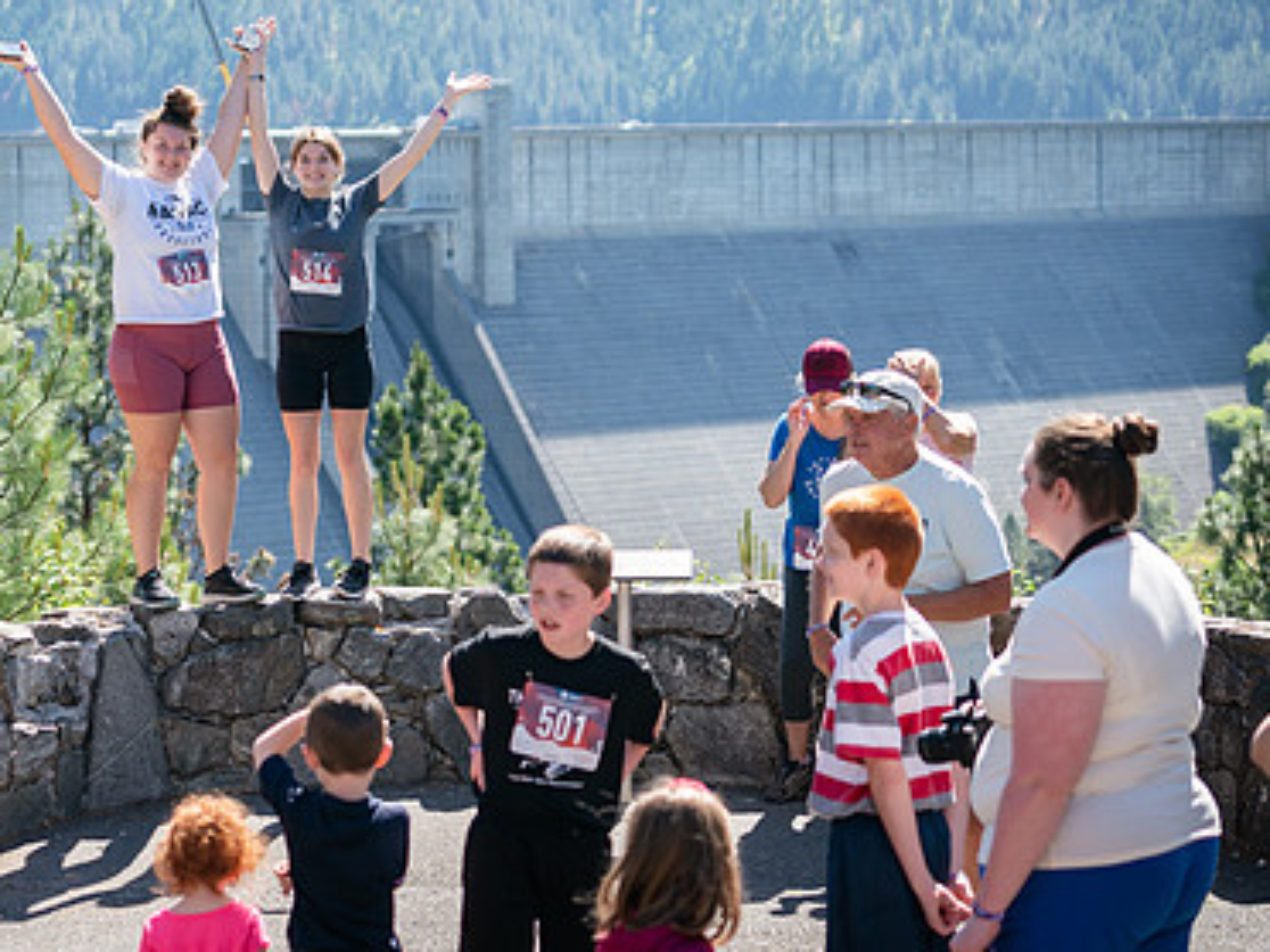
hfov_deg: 17.3
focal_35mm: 113
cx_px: 372
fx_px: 4146
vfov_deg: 13.1
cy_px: 411
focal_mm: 74
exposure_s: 1/500
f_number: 4
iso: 200
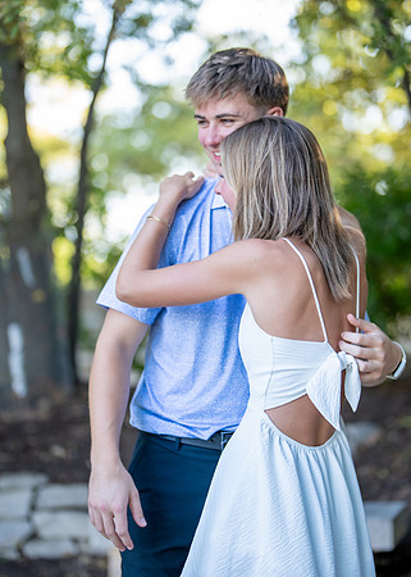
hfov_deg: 18.1
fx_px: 1290
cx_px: 227
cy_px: 268
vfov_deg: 25.2
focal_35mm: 79
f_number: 1.2
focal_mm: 50
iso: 320
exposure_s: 1/1000
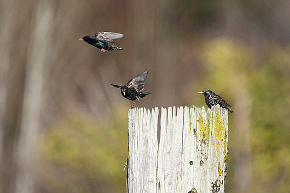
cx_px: 145
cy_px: 96
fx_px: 6446
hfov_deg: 2.6
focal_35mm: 800
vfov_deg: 1.7
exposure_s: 1/800
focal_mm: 800
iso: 220
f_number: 6.3
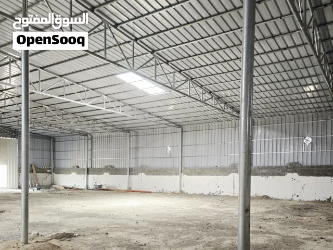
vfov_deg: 58.9
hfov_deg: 73.9
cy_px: 125
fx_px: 221
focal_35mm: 23
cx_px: 166
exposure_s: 1/101
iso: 200
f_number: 1.7
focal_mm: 6.3
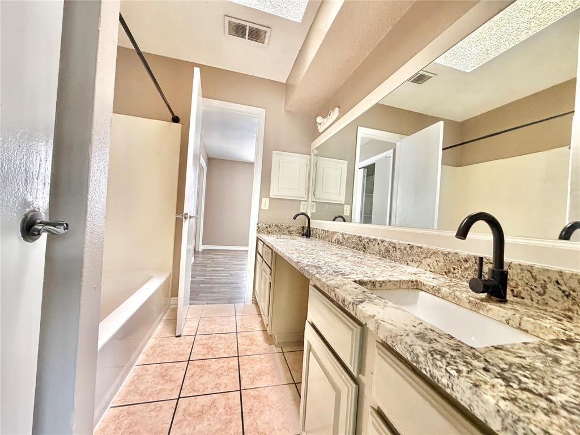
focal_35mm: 14
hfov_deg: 102.1
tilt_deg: -1.0
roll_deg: -4.3
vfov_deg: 85.7
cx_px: 290
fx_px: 235
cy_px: 218
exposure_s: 1/60
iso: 400
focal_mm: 2.22
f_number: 2.2
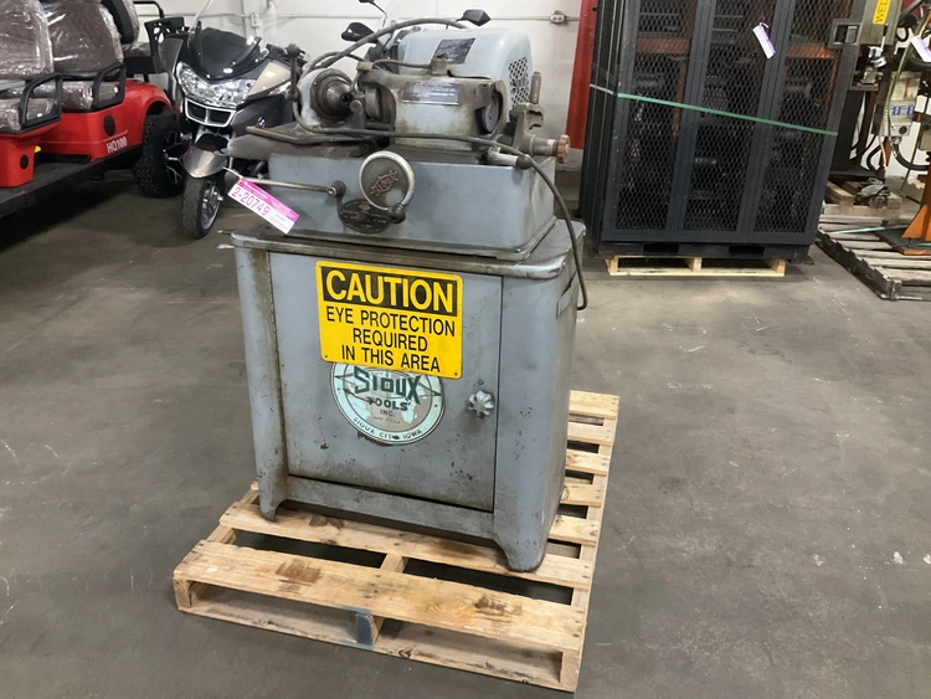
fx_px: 780
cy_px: 350
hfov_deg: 61.6
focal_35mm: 29
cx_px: 466
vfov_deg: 48.3
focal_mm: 3
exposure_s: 1/40
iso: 320
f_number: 1.8
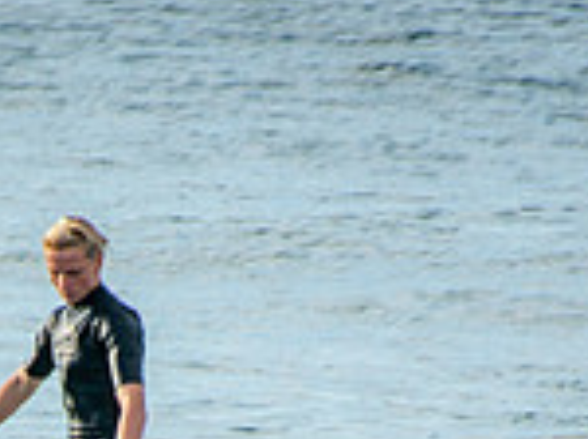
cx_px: -35
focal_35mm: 2235
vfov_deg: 0.7
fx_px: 37904
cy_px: 751
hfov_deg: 0.9
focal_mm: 400
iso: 100
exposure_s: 1/25
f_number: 22
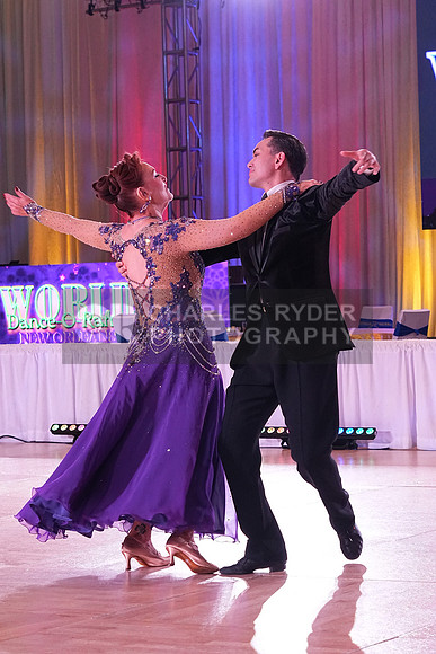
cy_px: 327
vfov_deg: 17.3
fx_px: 2142
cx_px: 218
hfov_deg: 11.6
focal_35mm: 118
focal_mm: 79
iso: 3200
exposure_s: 1/250
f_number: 6.3
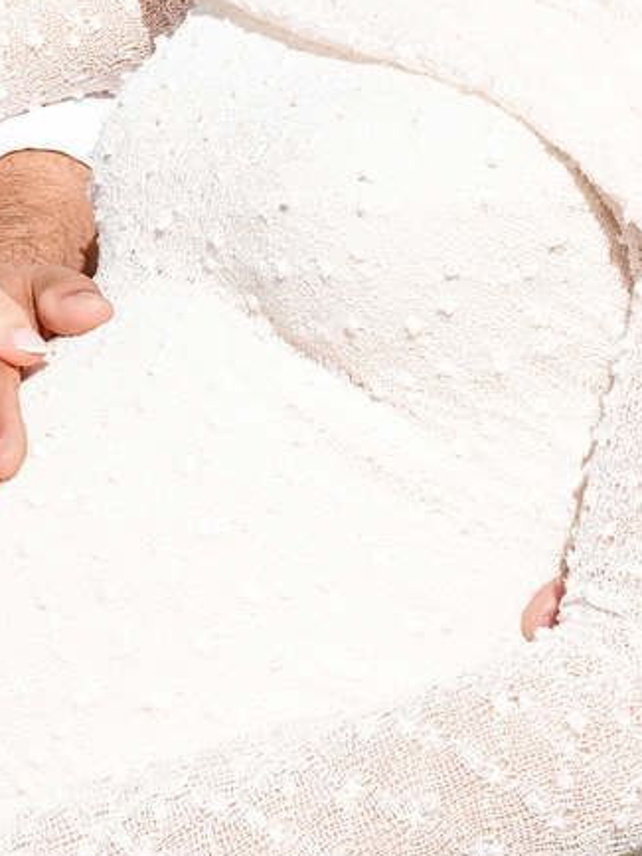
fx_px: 3460
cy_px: -134
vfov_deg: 13.7
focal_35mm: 140
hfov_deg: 10.6
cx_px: 188
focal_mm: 35
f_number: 10
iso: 100
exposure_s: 1/200
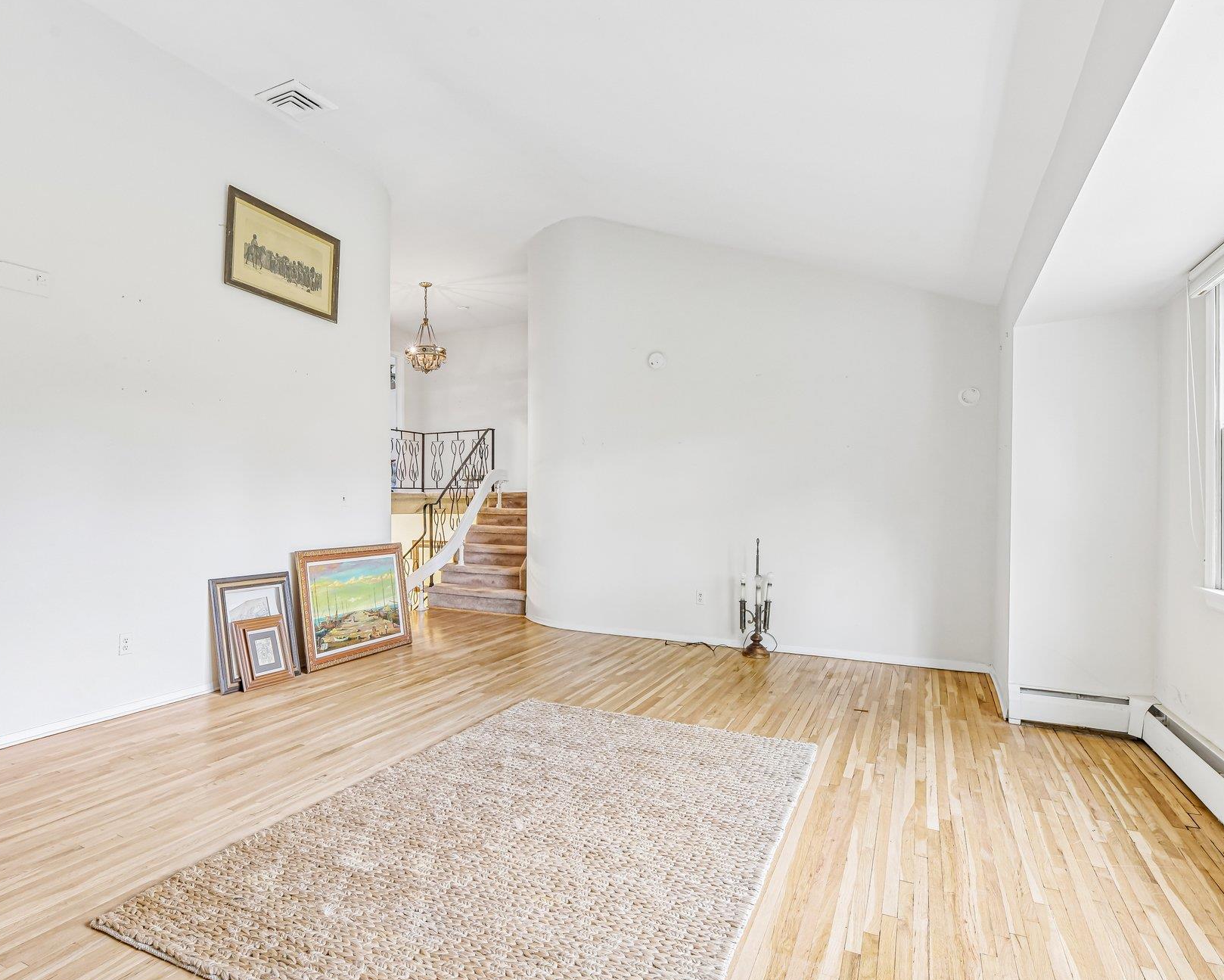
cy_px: 513
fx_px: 688
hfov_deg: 82.9
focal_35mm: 19
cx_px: 533
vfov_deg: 70.8
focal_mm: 16
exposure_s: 1/3.33
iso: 400
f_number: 9
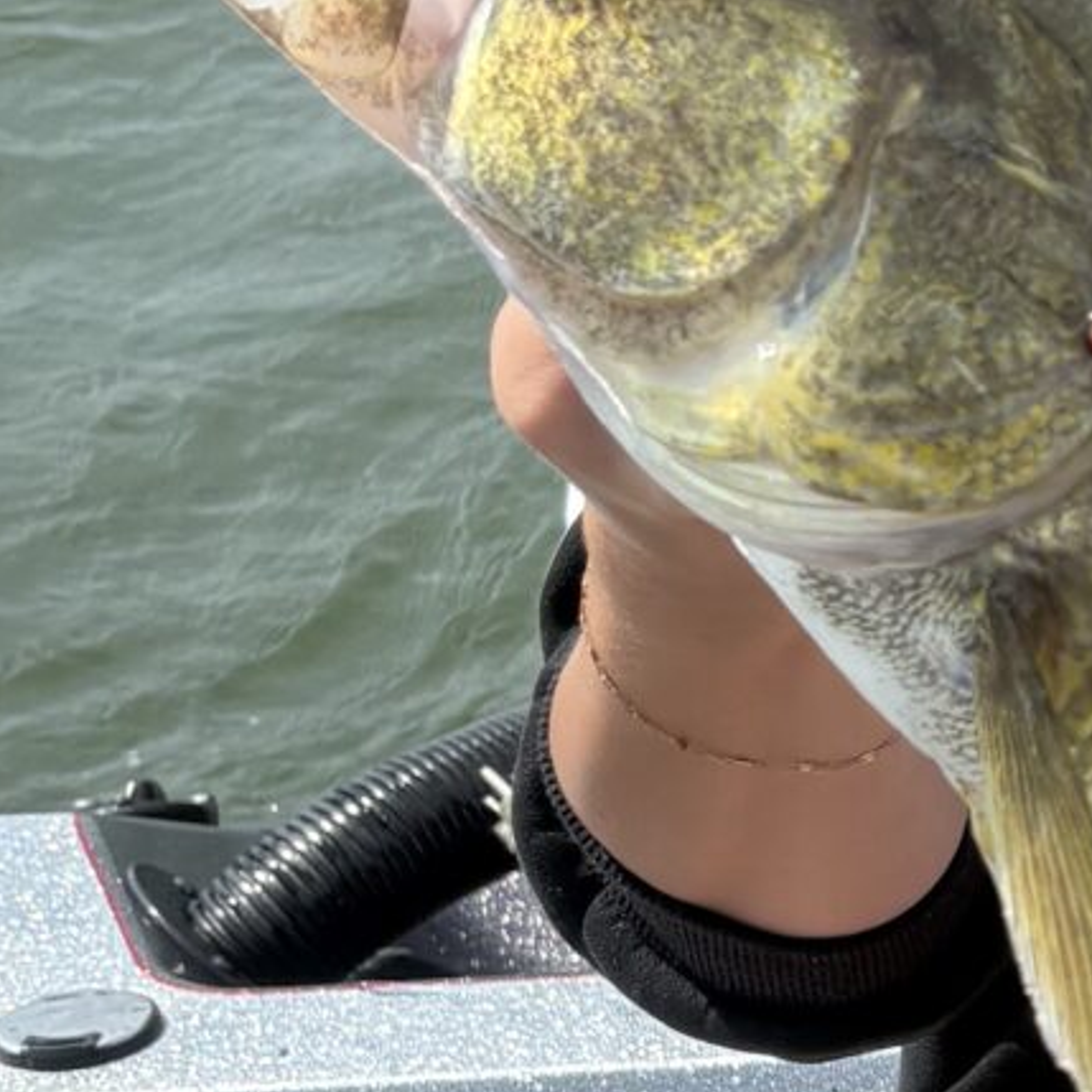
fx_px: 4890
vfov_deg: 12.7
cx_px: 1644
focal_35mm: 137
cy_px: 690
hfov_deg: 12.1
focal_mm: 5.96
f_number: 1.6
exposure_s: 1/2208
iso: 50
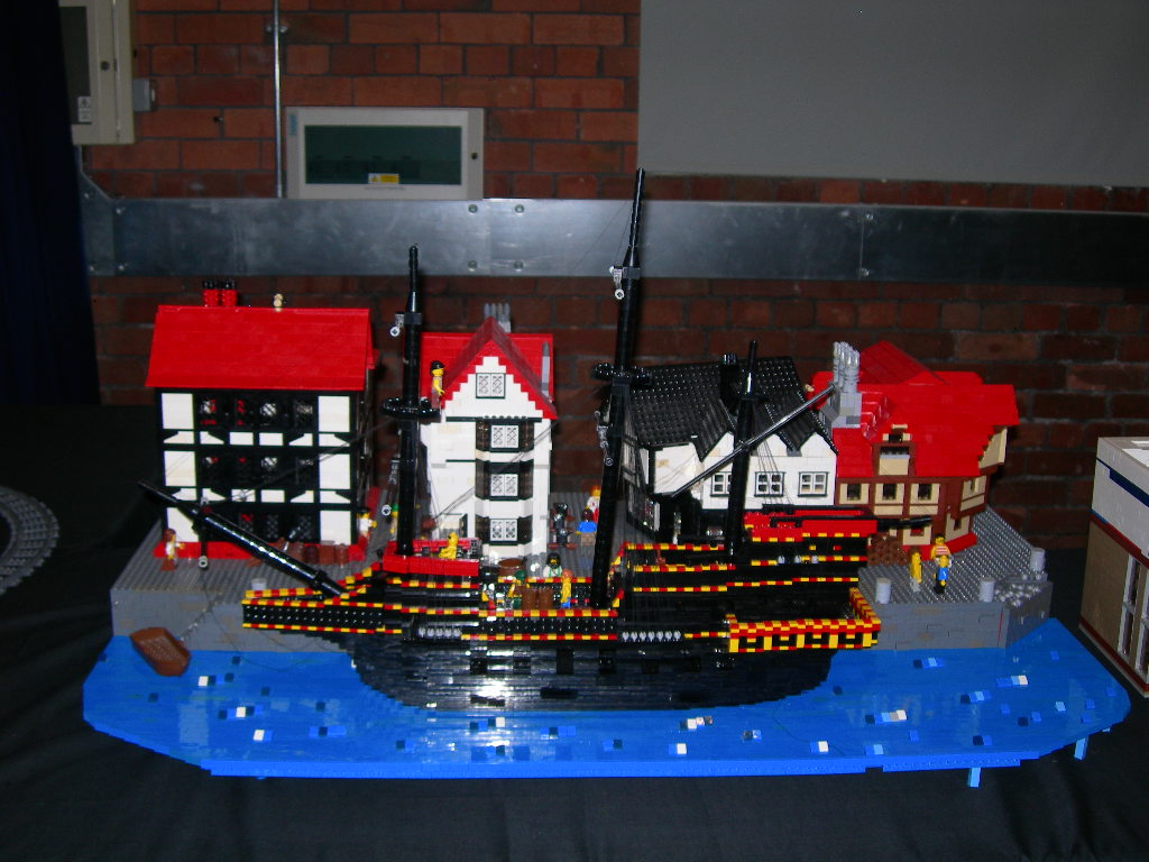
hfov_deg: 45.8
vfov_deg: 35.1
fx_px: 1361
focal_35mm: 41
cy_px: 431
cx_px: 574
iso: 50
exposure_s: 1/60.1
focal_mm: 8.5
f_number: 2.9
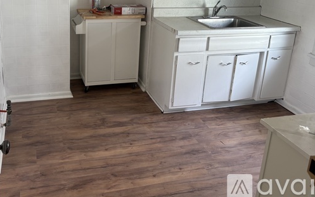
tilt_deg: -16.6
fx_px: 317
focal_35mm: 37
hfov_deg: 52.2
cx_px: 118
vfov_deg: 33.4
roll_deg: -2.8
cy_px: 41
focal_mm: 5.96
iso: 100
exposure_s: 1/122
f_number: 1.6
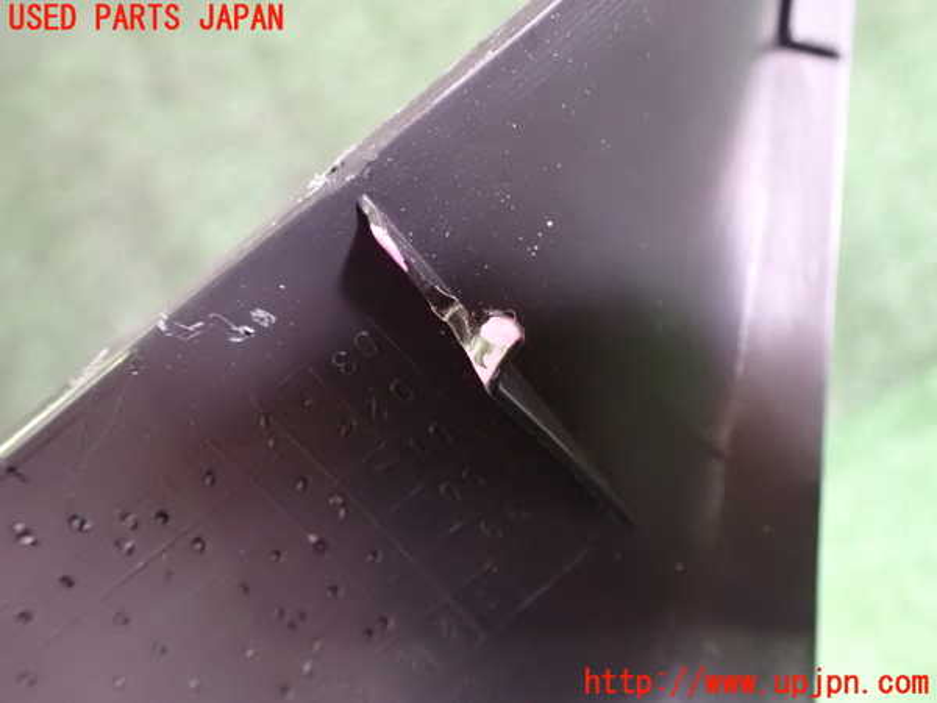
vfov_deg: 46.8
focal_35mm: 30
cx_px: 468
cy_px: 352
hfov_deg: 60.0
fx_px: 812
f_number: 2.3
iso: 1600
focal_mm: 5.4
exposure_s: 1/30
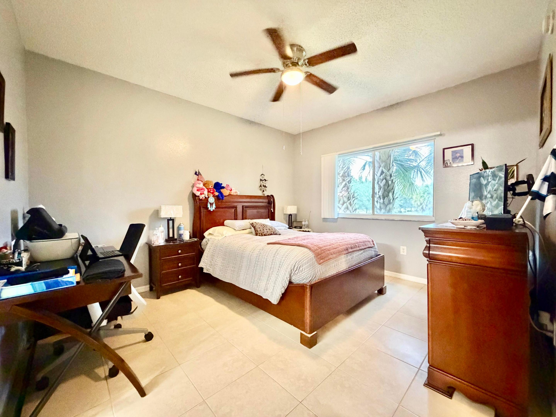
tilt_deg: -1.1
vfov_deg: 85.7
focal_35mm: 14
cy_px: 208
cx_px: 278
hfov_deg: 102.1
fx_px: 225
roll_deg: +0.5
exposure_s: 1/60
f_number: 2.2
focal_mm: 2.22
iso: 1250
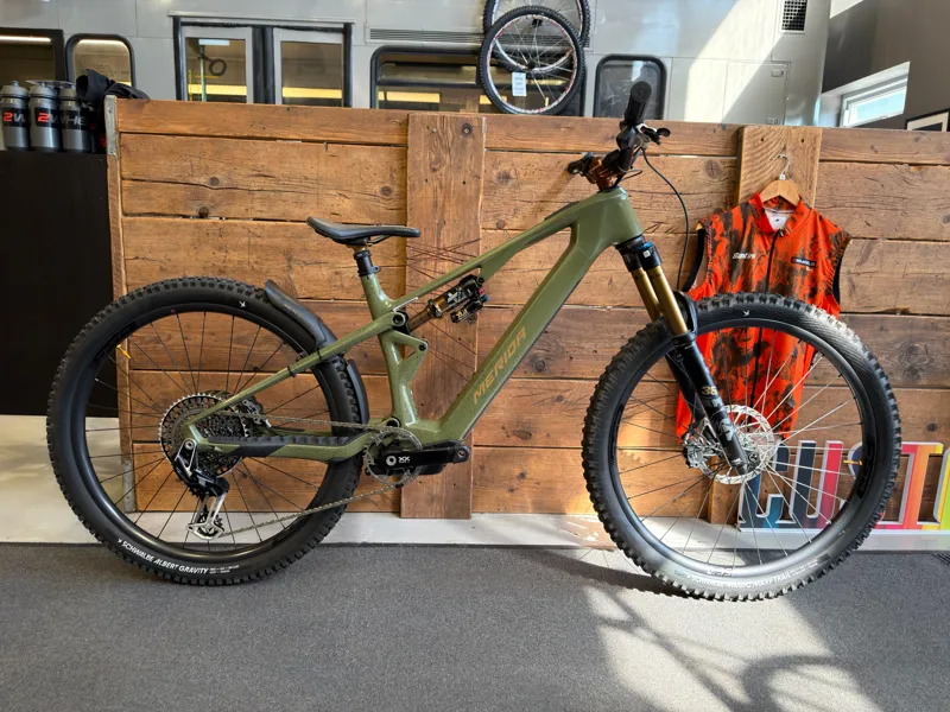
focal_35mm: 24
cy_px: 356
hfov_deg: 71.6
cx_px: 475
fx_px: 659
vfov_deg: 56.8
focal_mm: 6.76
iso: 200
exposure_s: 1/128
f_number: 1.78
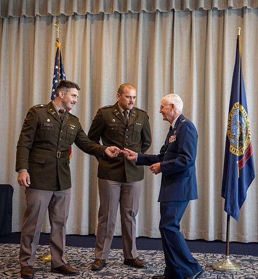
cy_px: 140
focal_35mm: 49
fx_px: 434
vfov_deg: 35.7
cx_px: 155
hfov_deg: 33.0
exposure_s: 1/125
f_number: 2.8
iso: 200
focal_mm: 37
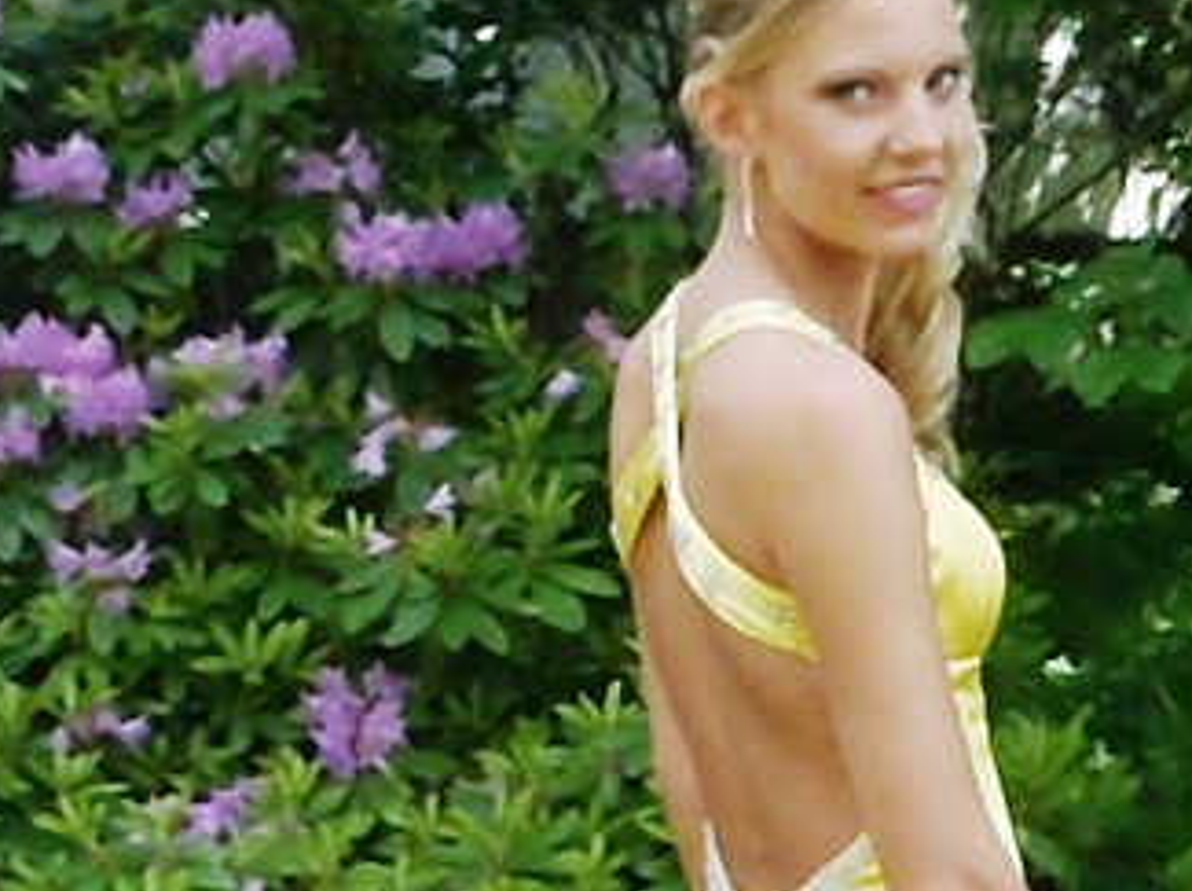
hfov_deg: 27.9
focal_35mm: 69
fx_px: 2373
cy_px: 847
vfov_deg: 20.7
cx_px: 855
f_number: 5
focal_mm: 5
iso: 640
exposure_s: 1/500
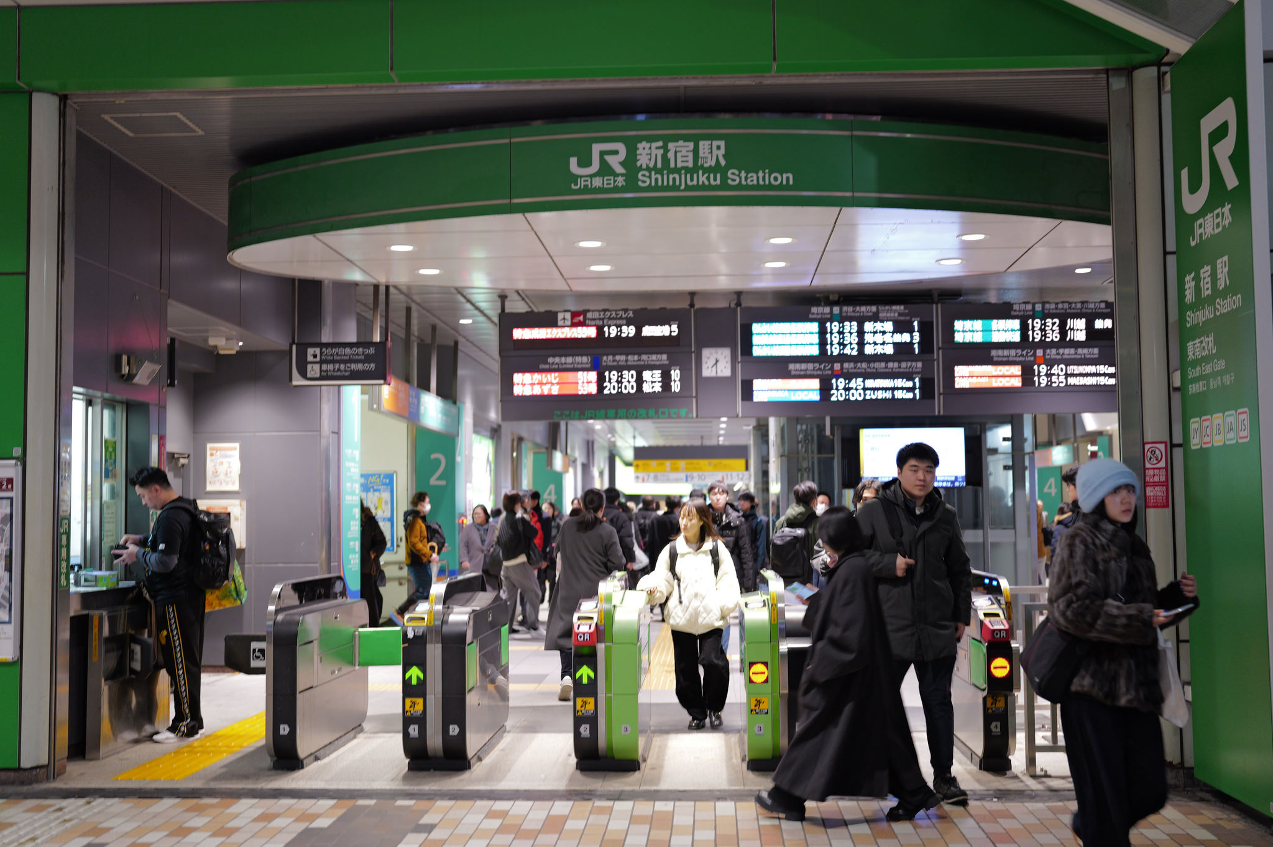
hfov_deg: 45.5
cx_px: 636
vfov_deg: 31.2
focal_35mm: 43
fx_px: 1520
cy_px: 424
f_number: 2
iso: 640
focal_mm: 43
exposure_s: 1/80
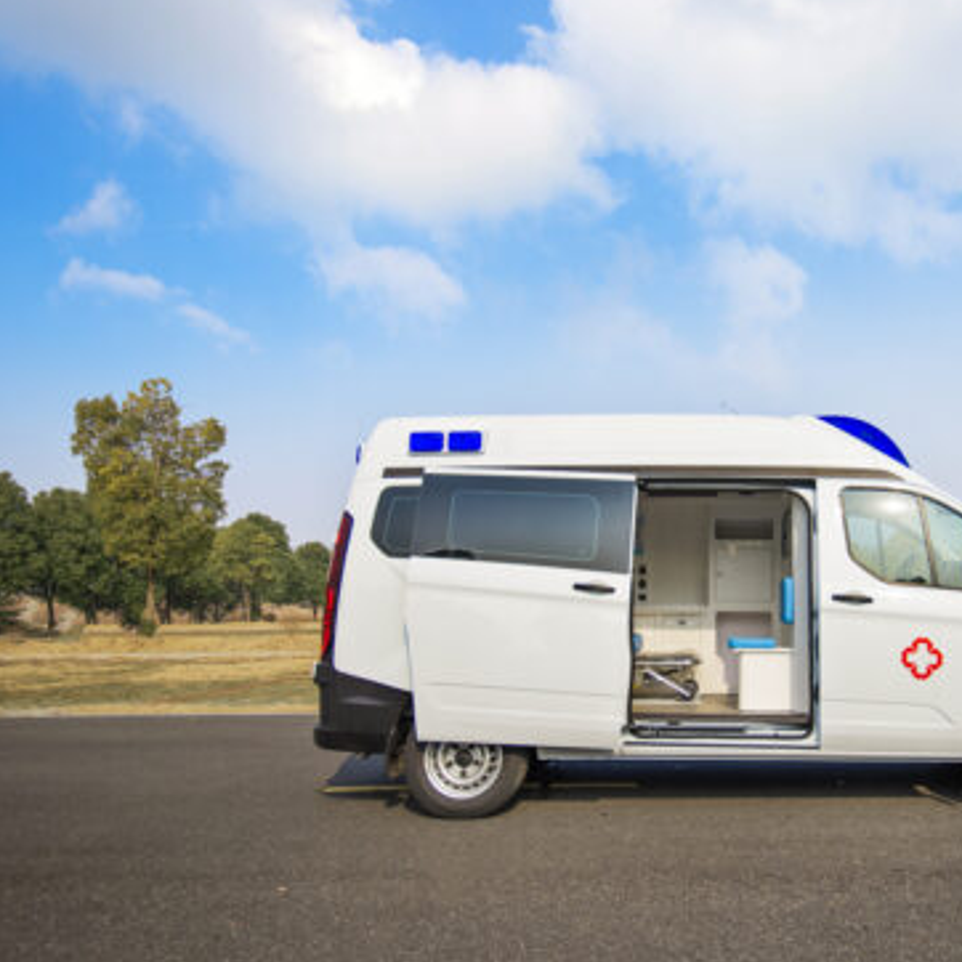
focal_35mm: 31
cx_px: 749
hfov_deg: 49.9
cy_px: 520
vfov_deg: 52.5
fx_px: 975
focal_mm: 22
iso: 100
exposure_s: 1/1000
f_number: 4
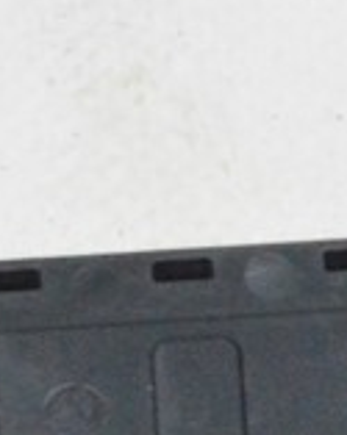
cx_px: 400
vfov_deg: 5.0
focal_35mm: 386
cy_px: 411
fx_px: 4970
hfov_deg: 4.0
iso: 6400
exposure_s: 1/15
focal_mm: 42
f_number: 20
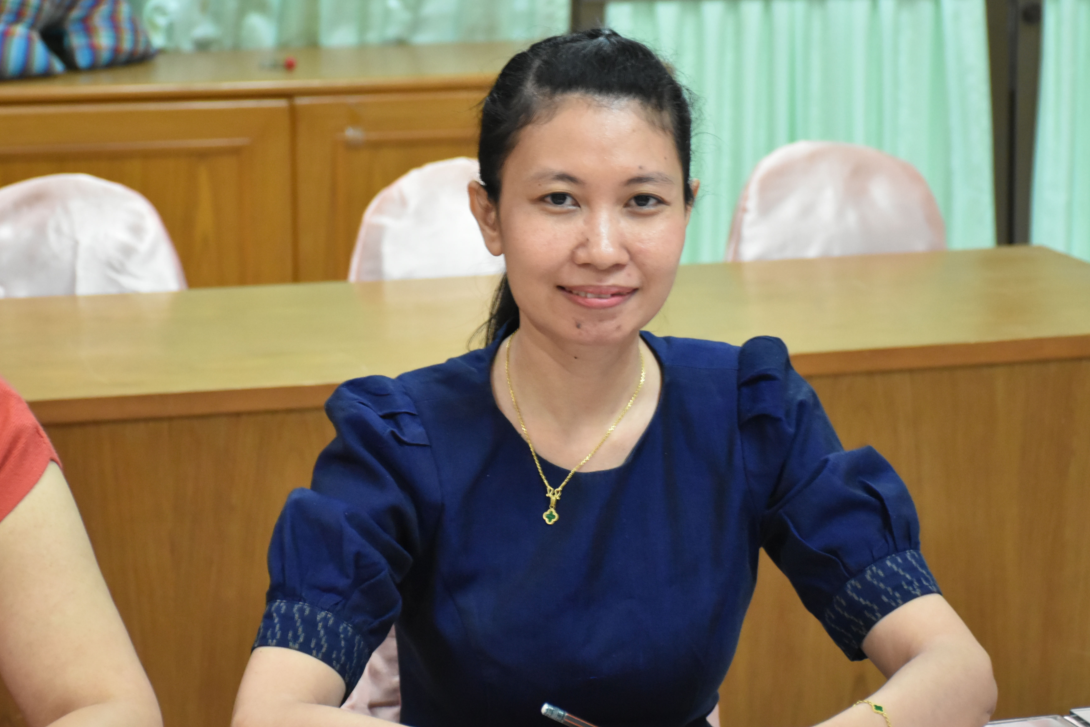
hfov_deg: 17.1
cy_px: 344
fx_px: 3633
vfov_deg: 11.4
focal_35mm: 120
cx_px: 603
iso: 3200
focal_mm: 70
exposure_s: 1/100
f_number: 5
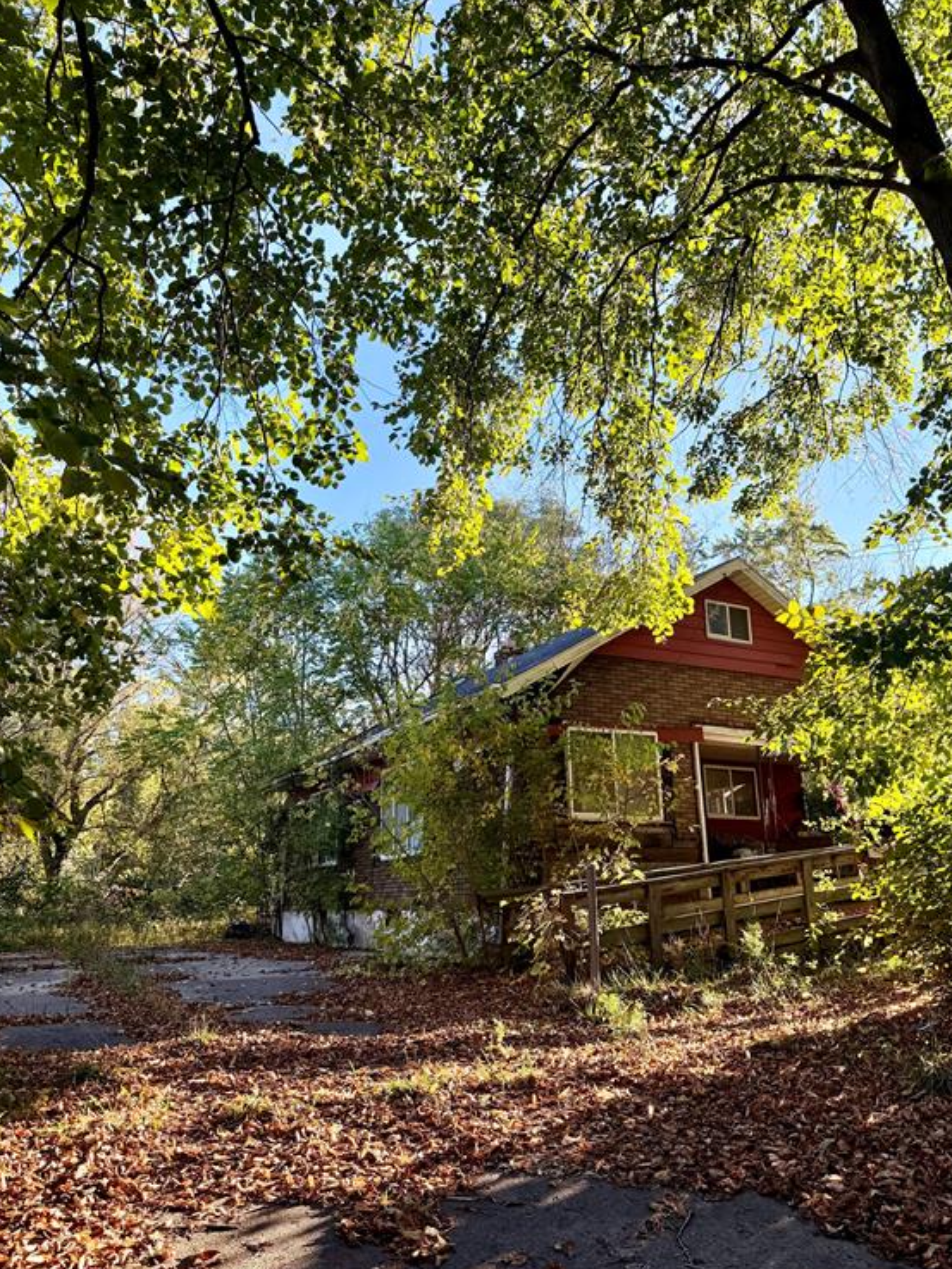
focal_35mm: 25
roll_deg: +2.0
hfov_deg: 54.9
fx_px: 916
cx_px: 484
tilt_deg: +13.5
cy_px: 654
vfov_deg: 69.4
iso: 100
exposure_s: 1/735
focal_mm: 6.76
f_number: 1.78
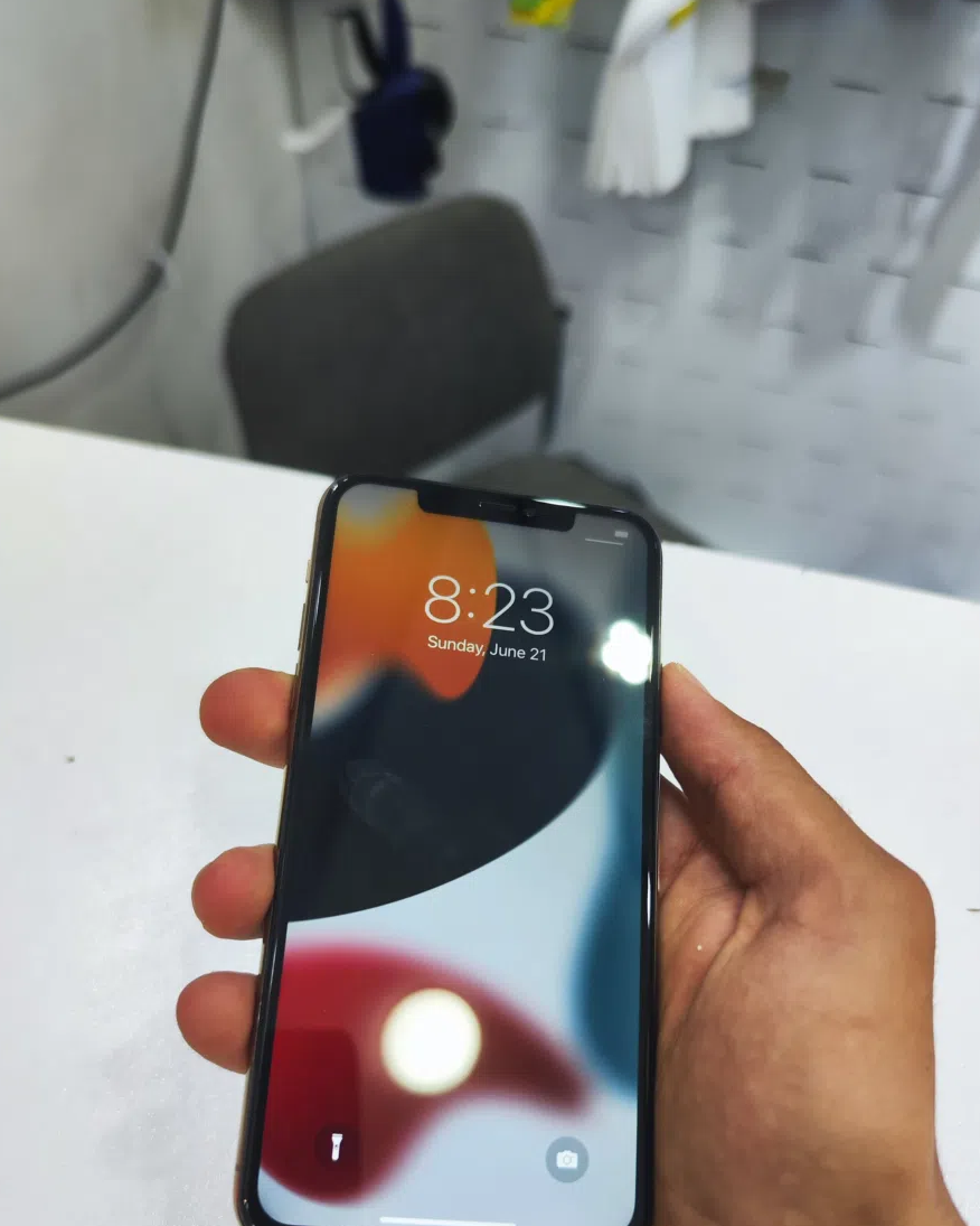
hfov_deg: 51.5
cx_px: 496
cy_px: 722
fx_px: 1015
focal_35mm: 28
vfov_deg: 61.8
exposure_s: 1/100
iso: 275
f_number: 1.69
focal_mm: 7.01
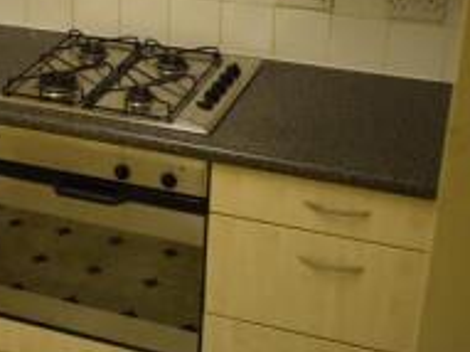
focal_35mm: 79
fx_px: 1072
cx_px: -5
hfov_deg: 23.6
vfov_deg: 18.6
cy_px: 154
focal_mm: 22
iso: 3200
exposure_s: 1/160
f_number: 3.8
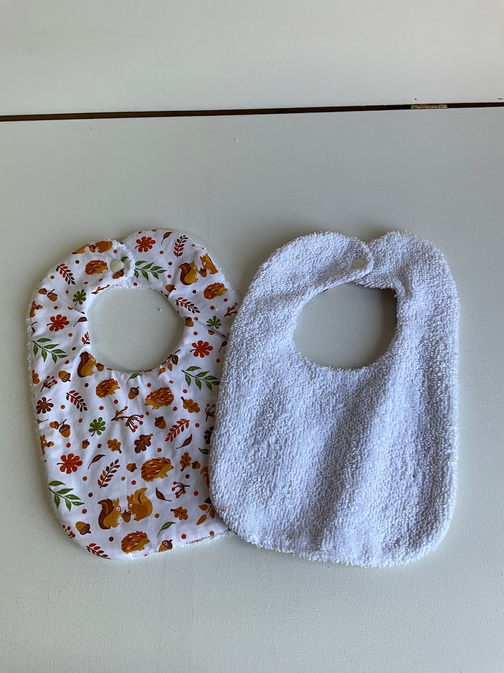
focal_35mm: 29
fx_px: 563
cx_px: 252
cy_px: 336
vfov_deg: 61.7
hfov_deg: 48.2
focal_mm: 3
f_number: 1.8
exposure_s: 1/112
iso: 16
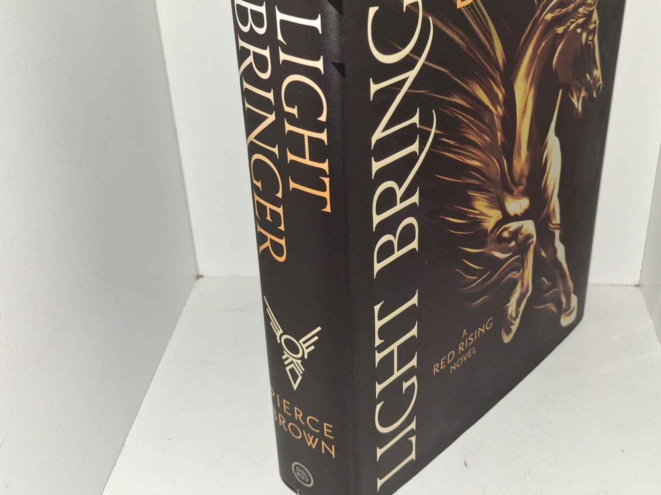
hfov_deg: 45.4
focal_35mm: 41
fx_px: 783
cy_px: 151
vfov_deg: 34.7
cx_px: 415
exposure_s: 1/120
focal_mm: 4
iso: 125
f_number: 1.8
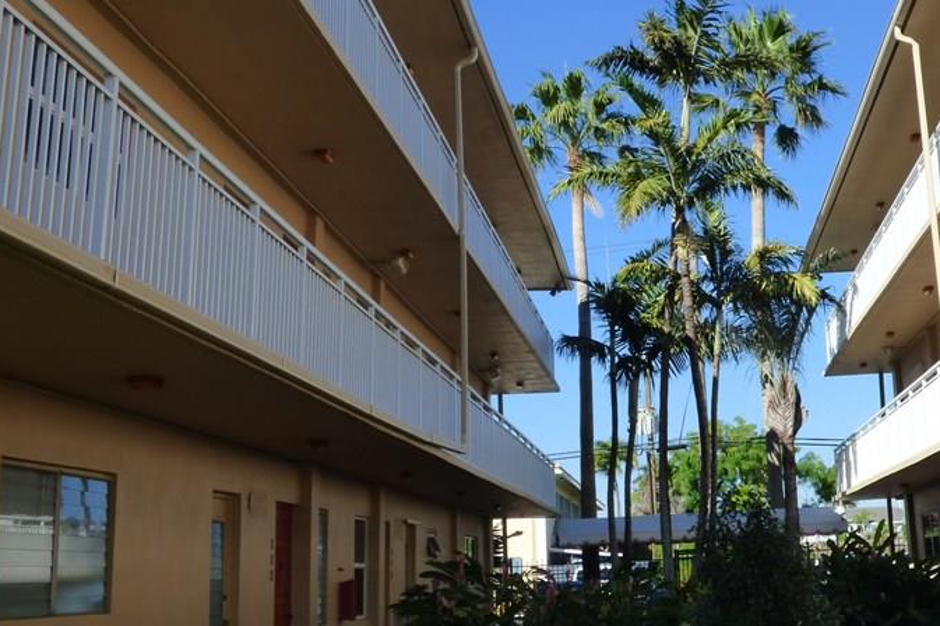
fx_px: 1488
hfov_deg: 34.4
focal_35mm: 57
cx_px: 701
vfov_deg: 23.7
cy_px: 224
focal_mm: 6.18
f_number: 5
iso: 200
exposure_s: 1/640
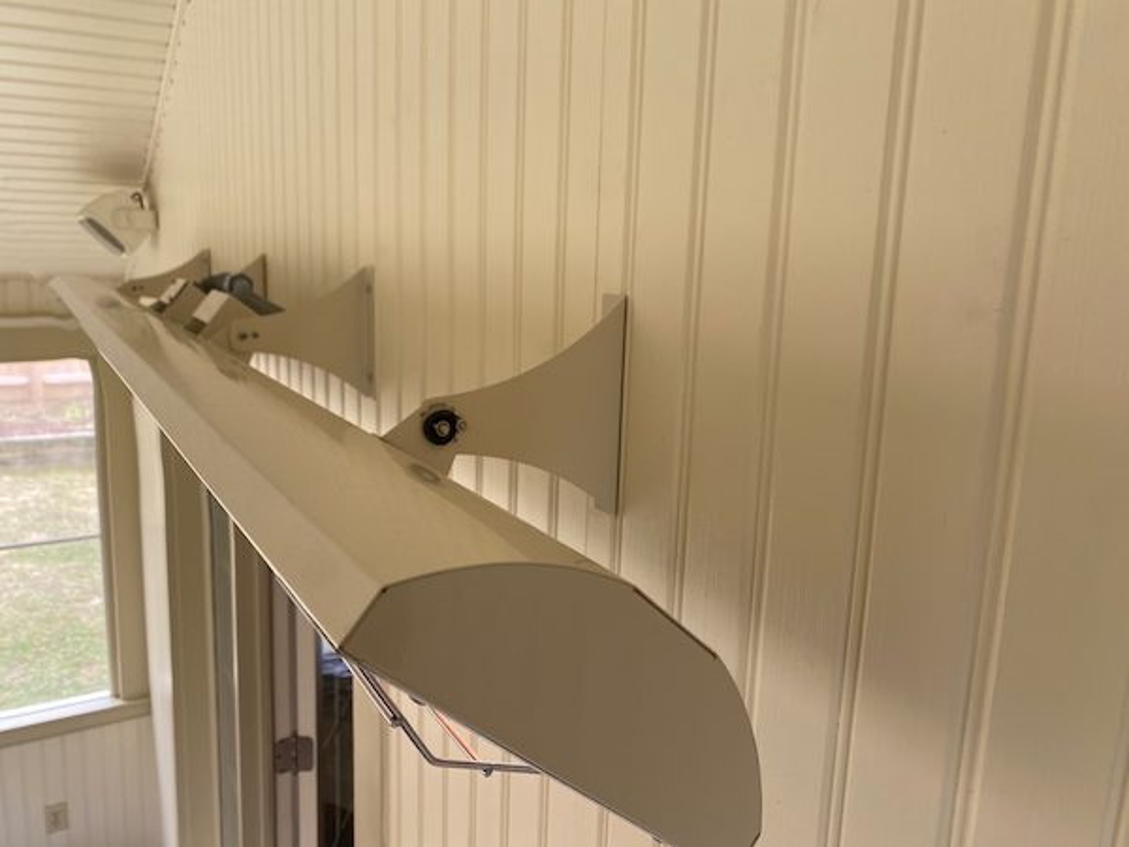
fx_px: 848
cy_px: 424
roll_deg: -2.4
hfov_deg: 67.3
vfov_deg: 53.1
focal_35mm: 26
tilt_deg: -11.4
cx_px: 564
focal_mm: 4.25
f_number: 1.8
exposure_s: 1/122
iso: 80
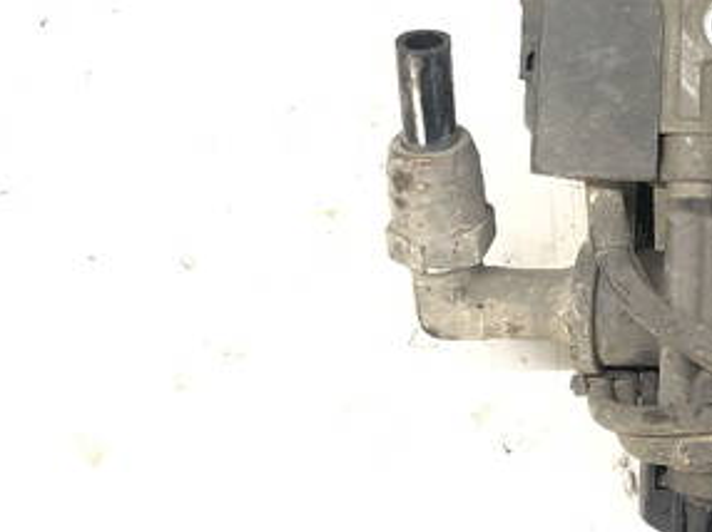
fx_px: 1521
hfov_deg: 24.2
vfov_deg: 19.5
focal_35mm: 74
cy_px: 62
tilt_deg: -82.5
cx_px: 833
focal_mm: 3.99
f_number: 1.8
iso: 50
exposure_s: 1/17
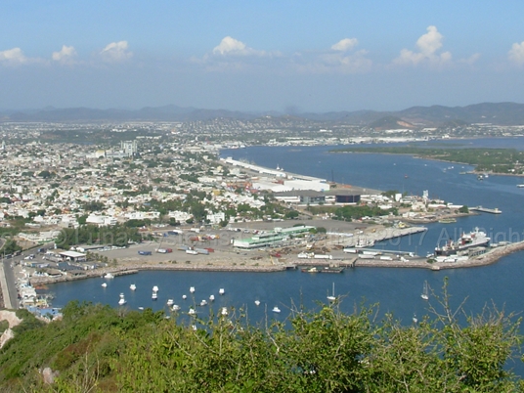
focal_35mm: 68
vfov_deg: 21.3
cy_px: 68
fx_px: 1029
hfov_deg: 28.6
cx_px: 244
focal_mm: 6.3
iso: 50
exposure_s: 1/724
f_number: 4.9
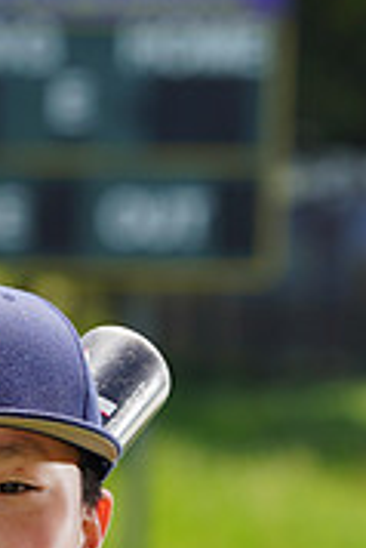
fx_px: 9938
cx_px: -118
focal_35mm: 653
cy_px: 770
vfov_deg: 3.1
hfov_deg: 2.1
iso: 100
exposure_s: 1/250
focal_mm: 200
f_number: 8
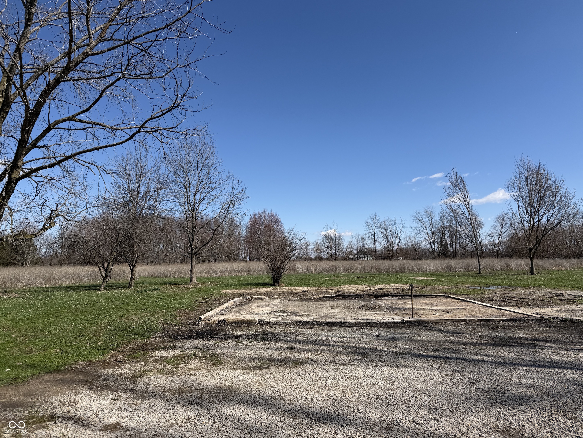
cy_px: 219
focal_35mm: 24
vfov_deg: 56.8
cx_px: 292
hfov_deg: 71.6
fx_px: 404
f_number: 1.78
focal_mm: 6.76
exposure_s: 1/5714
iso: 80
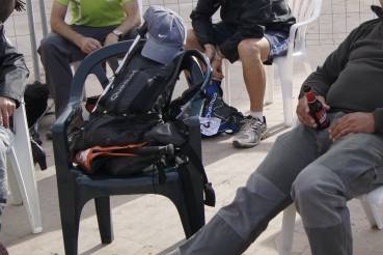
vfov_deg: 17.9
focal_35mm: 76
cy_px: 77
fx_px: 808
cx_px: 326
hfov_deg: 26.0
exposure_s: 1/800
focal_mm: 22
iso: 200
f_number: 5
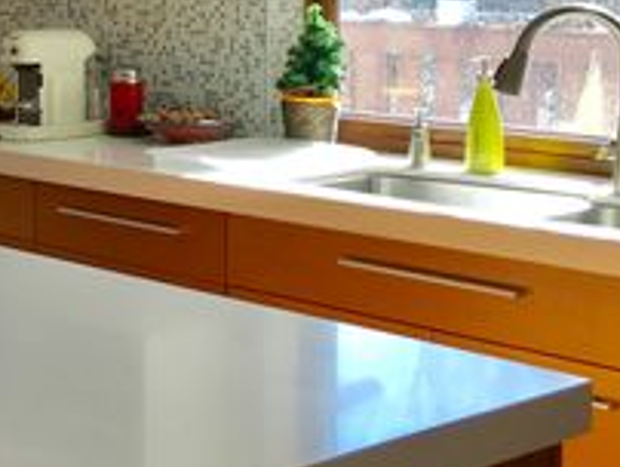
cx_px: -239
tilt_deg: -1.1
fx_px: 1488
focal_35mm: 83
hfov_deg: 20.9
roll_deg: -0.4
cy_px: 25
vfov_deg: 17.5
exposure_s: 1/169
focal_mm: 3.99
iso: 20
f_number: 1.8
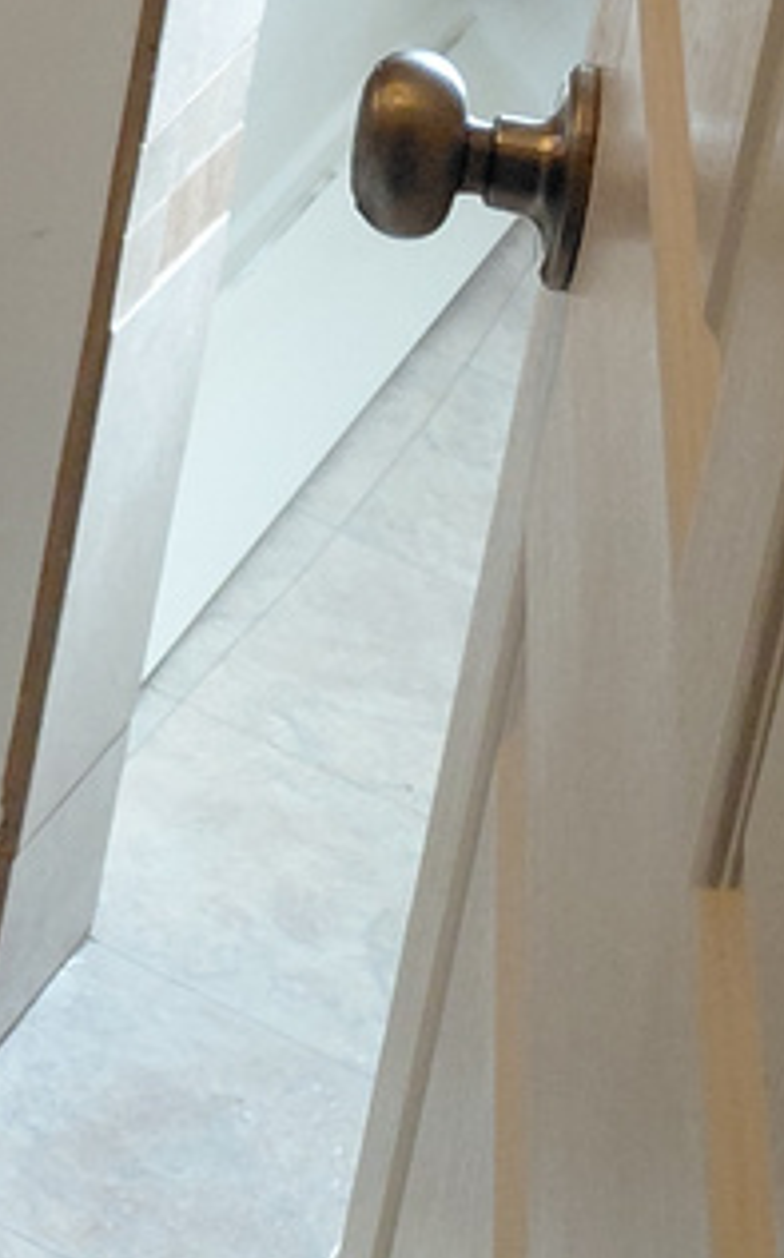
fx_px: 4418
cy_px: -940
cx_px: -1453
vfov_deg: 14.4
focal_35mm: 129
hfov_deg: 8.7
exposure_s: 1/120
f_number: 1.8
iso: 100
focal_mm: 4.69
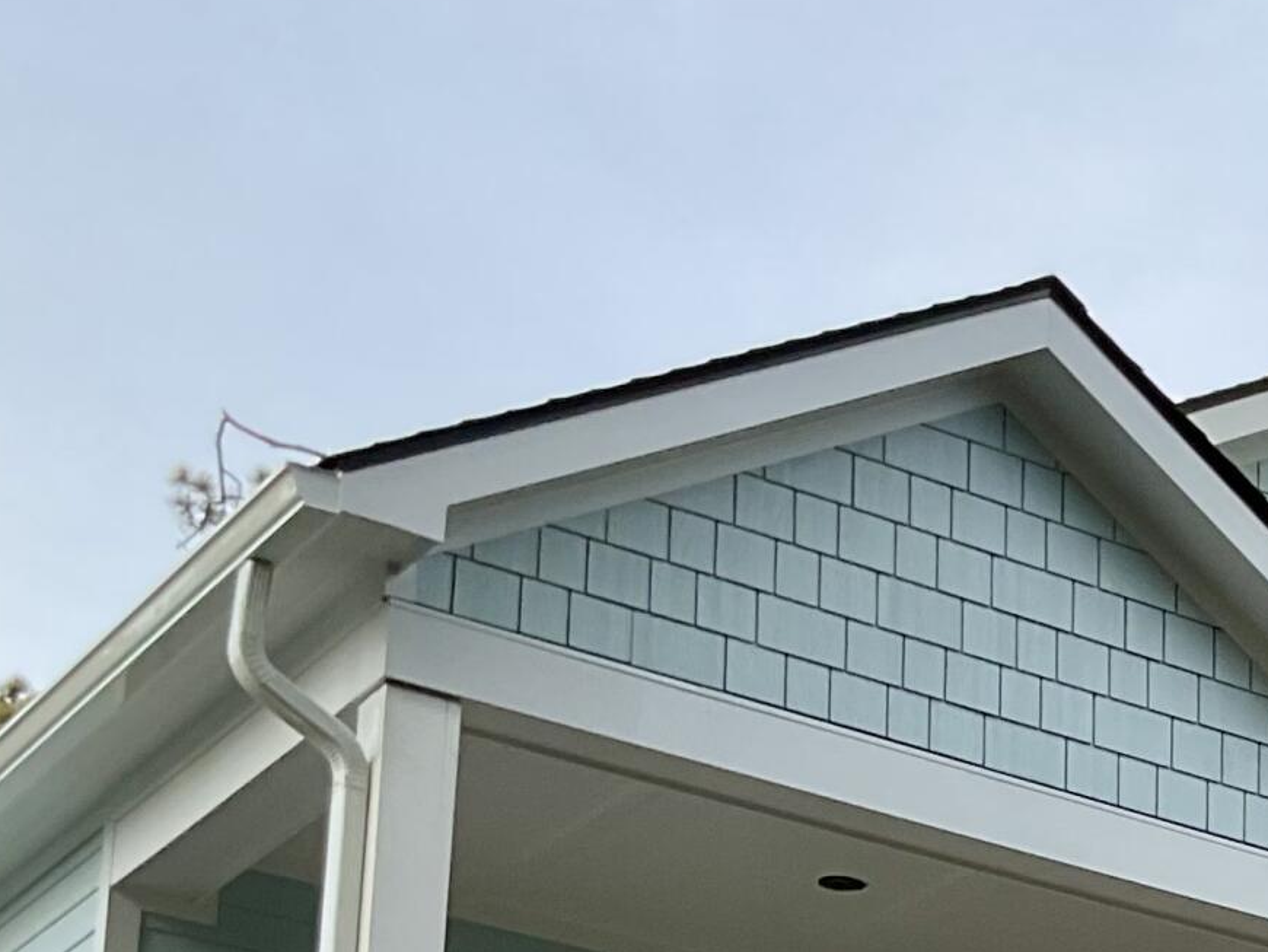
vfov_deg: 13.7
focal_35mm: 100
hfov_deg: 18.7
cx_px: 1492
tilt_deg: +9.3
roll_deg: -4.3
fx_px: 3664
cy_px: 1525
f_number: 1.8
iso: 16
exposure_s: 1/524
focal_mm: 3
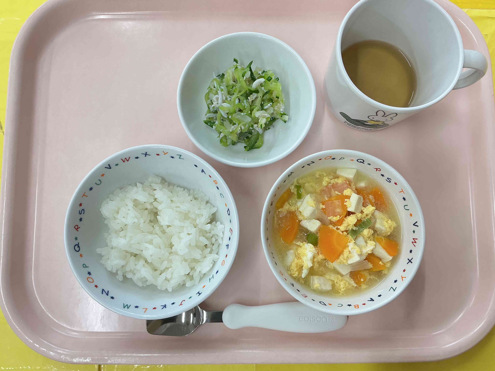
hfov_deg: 61.7
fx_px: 415
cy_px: 186
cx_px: 248
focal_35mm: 29
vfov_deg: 48.2
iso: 64
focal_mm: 3
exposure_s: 1/60
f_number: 1.8
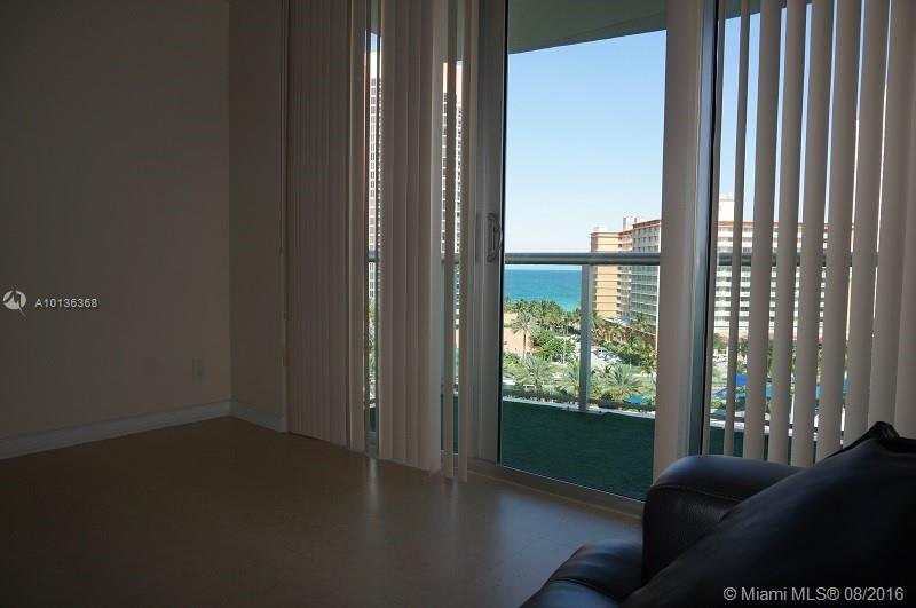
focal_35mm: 24
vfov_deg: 53.0
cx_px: 458
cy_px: 304
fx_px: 610
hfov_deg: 73.8
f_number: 8
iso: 100
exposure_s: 1/100
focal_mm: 16
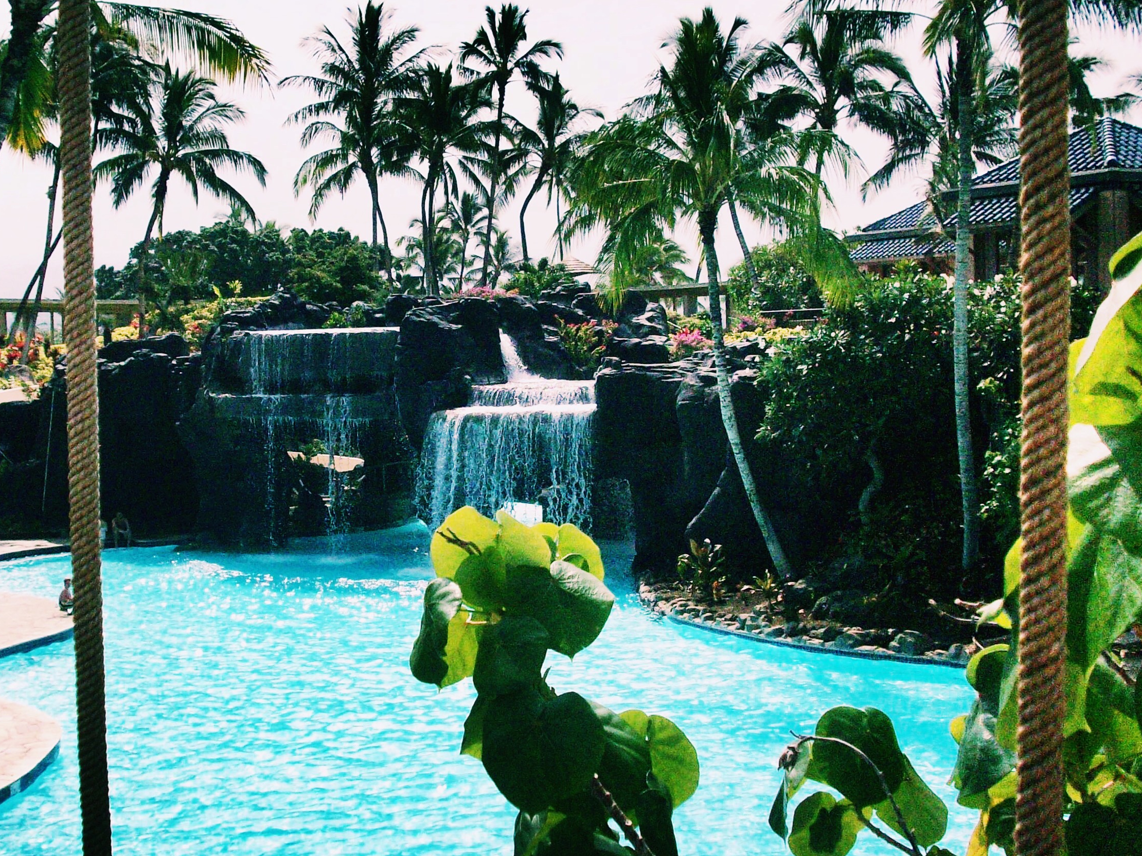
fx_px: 1650
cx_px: 396
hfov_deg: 37.8
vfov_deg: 29.1
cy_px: 422
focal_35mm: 50
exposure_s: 1/1401
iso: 200
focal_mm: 6.2
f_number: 5.6
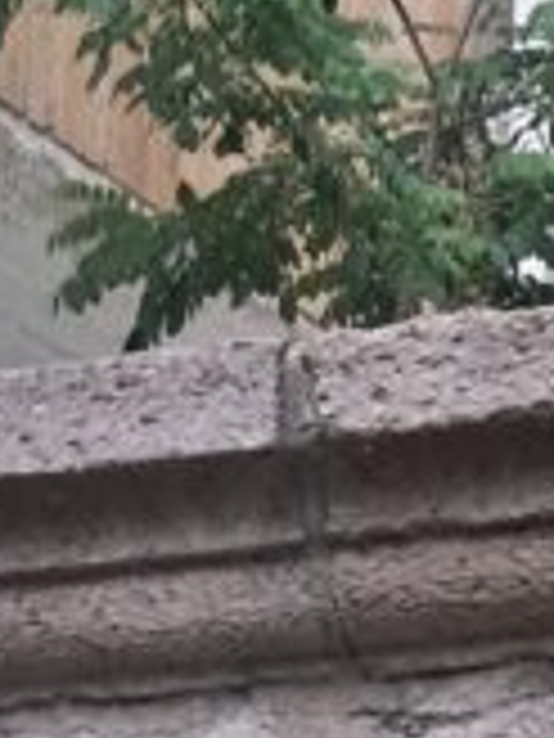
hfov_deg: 8.8
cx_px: 293
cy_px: 1989
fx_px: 3606
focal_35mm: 169
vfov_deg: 9.8
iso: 320
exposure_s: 1/50
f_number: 1.8
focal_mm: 4
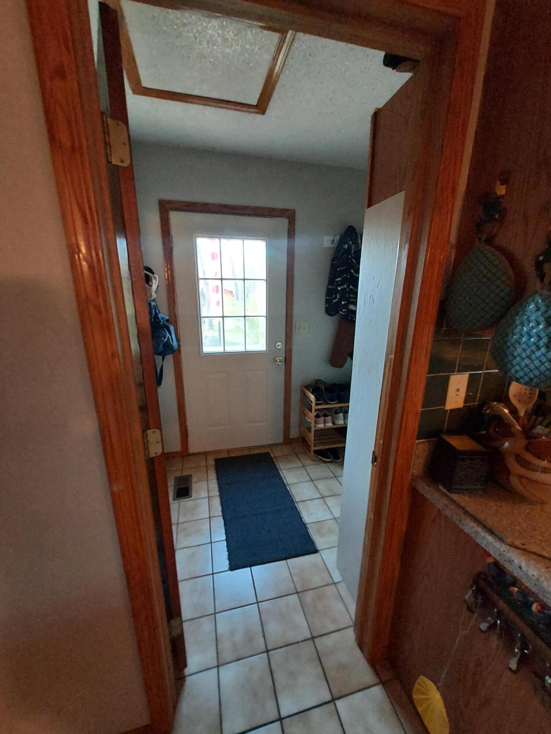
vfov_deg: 106.2
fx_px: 276
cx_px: 276
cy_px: 367
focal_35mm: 13
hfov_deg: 89.9
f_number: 2.2
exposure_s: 1/30
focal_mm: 1.42
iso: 320
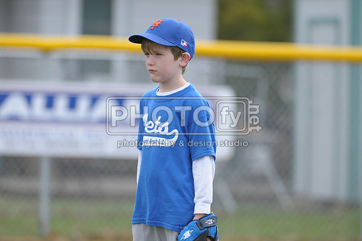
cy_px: 120
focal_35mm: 390
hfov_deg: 5.3
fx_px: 3916
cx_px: 181
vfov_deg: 3.5
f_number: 4
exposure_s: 1/1250
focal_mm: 260
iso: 400
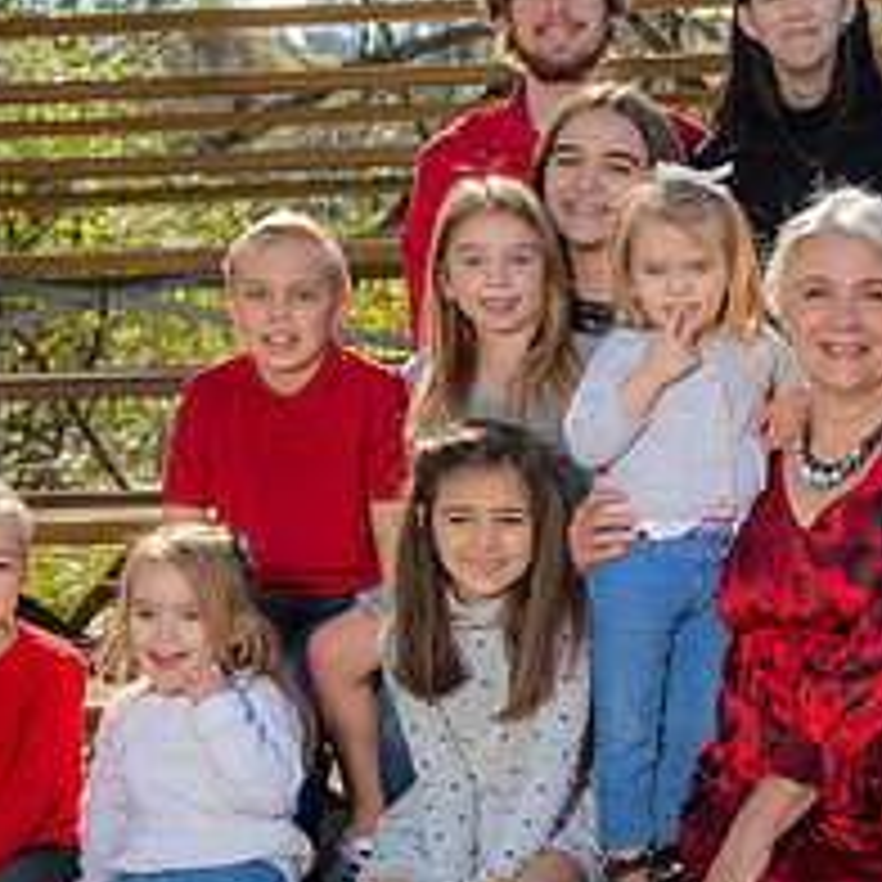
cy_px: 459
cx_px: 999
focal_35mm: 99
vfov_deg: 17.6
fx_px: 2854
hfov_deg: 16.9
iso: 50
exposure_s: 1/250
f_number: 4
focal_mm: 38
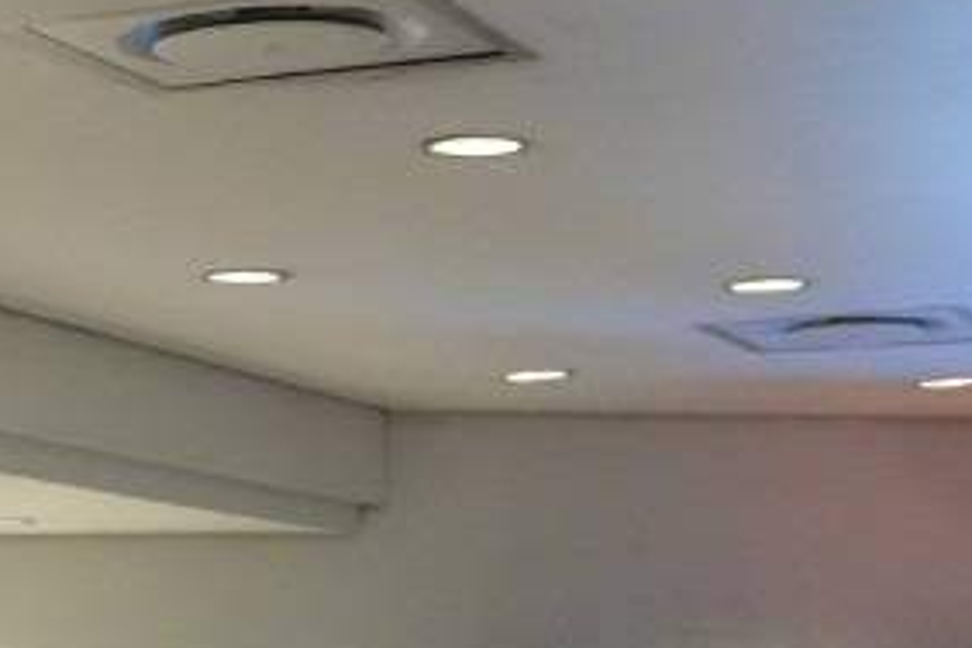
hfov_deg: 14.0
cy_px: 1003
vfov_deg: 9.3
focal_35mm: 143
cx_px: -117
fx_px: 3861
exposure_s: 1/160
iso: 6400
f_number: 4
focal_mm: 35
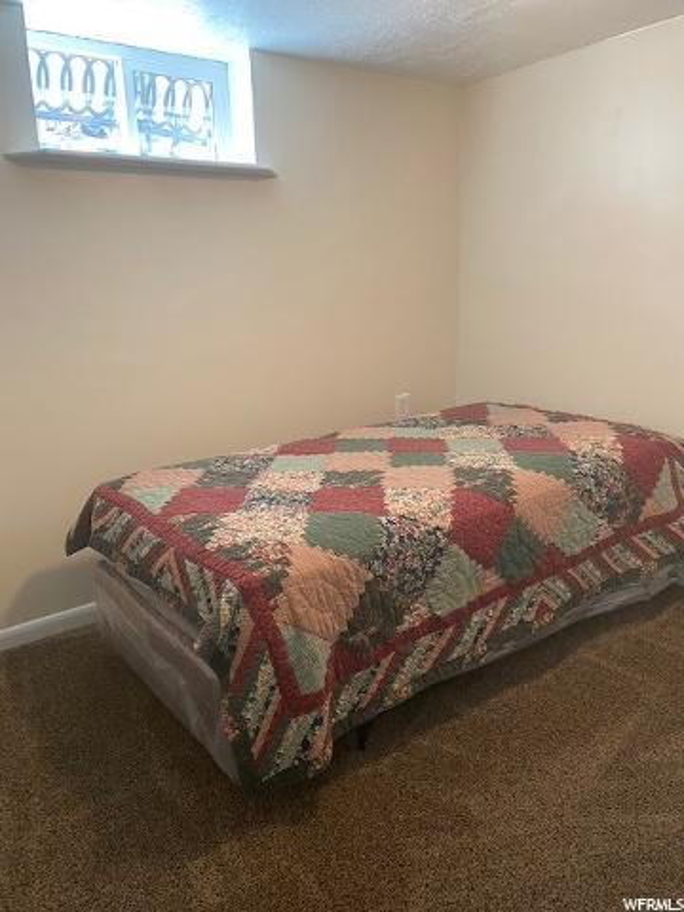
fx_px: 685
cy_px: 456
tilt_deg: -15.3
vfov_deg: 67.3
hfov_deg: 53.1
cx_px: 342
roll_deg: +1.2
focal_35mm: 26
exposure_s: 1/60
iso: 200
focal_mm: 4.25
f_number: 1.8
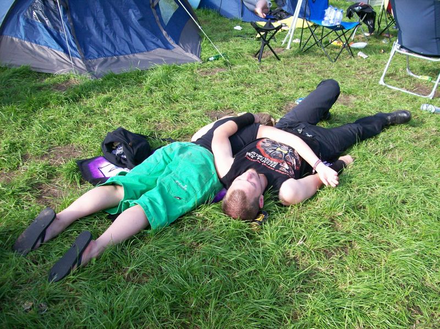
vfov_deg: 39.6
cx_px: 220
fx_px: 457
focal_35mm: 36
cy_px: 164
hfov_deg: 51.4
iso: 80
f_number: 2.7
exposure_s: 1/418
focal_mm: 6
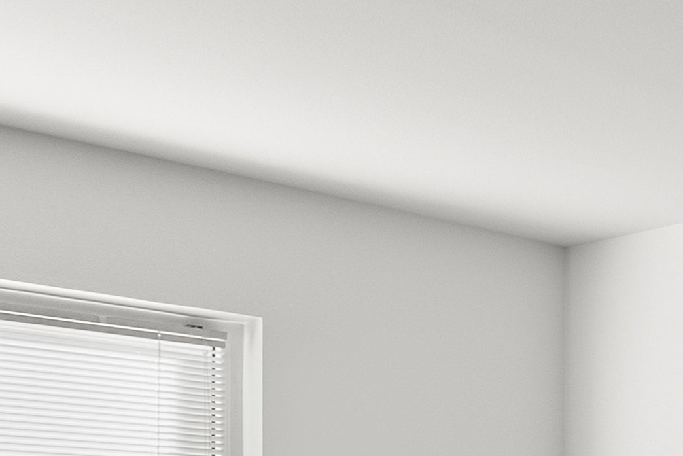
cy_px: 552
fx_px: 1234
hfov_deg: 20.0
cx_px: 1297
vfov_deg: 19.7
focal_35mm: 65
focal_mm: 16
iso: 400
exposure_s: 1/5
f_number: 8
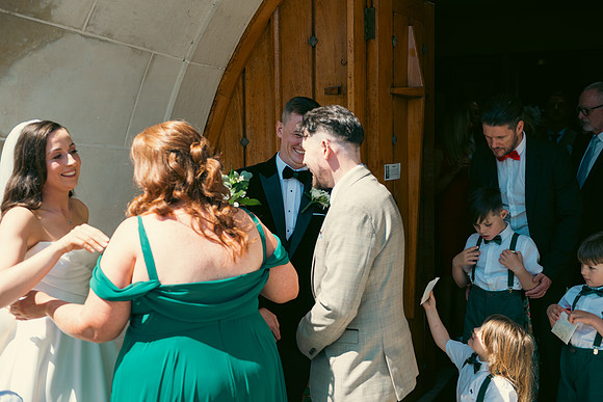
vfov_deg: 29.9
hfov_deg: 43.6
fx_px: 754
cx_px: 302
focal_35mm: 45
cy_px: 201
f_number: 3.5
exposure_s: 1/500
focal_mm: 45
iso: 100
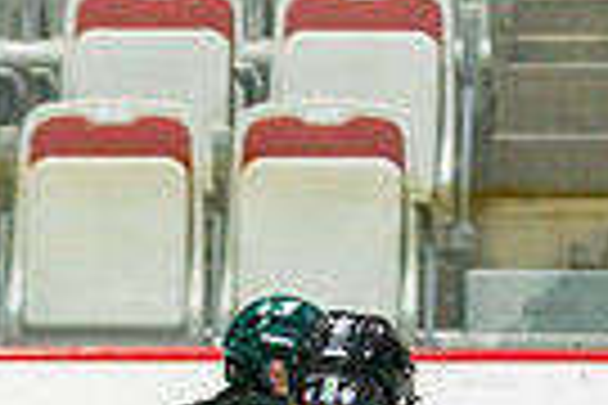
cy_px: 698
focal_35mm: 817
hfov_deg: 2.5
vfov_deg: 1.7
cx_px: 152
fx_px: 13797
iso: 800
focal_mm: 135
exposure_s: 1/640
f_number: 3.2
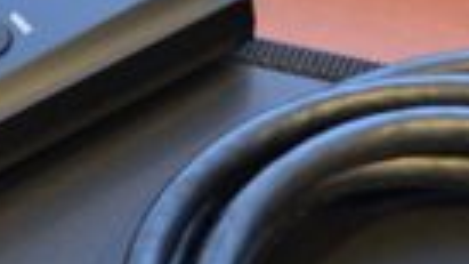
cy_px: 408
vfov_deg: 4.3
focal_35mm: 280
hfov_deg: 7.6
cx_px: -137
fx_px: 3481
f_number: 4.5
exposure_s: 1/15
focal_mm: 34
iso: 800
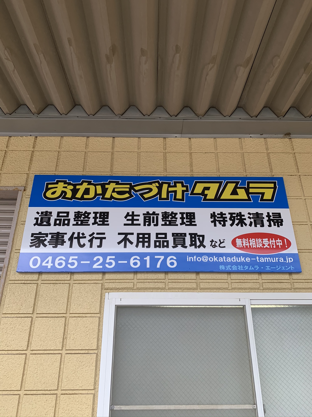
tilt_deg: +27.4
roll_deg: -0.1
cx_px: 156
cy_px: 208
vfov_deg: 67.3
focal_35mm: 26
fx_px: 312
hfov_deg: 53.1
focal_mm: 4.25
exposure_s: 1/98
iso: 100
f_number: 1.8
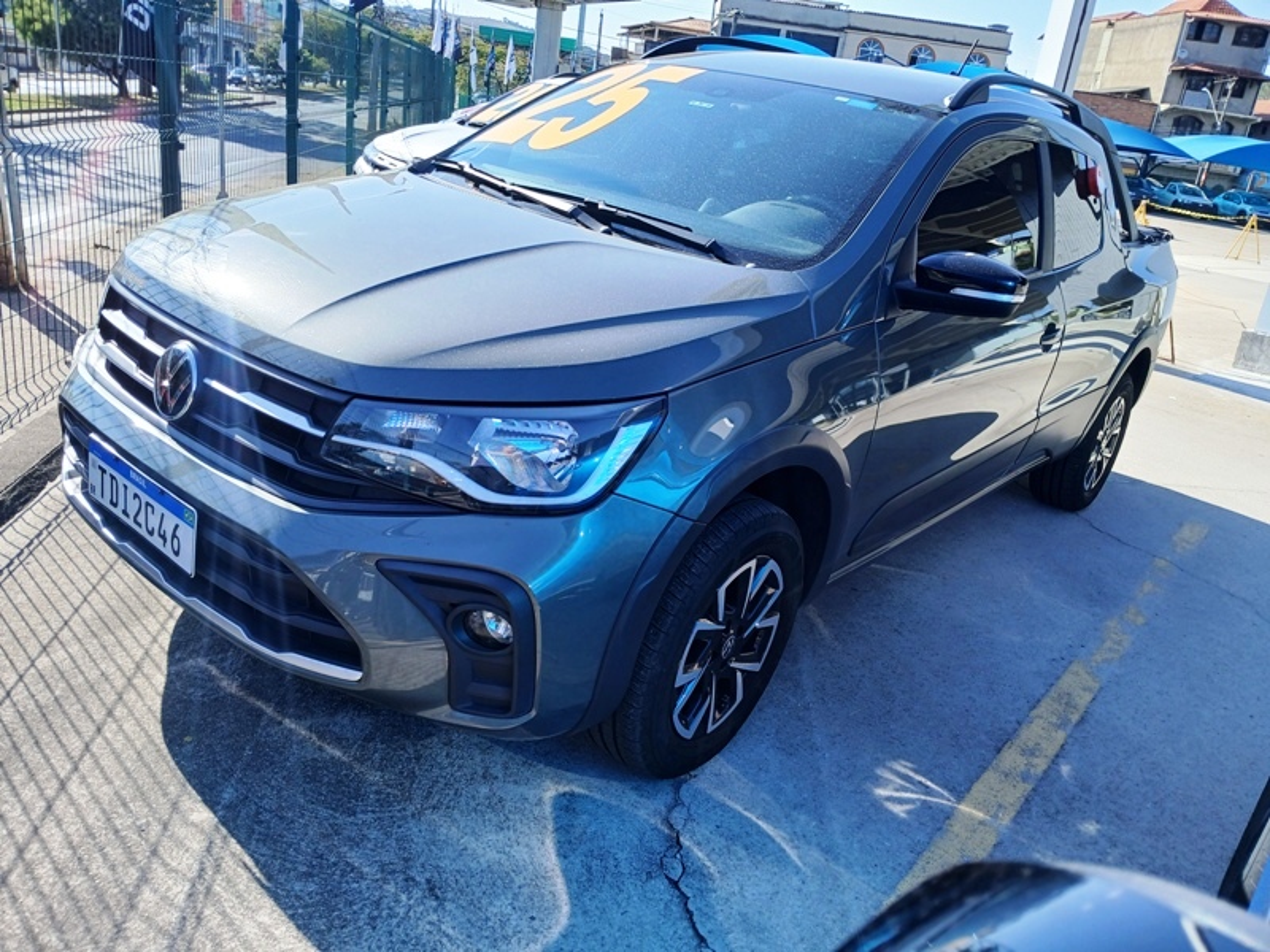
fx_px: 954
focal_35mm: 26
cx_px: 635
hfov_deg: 67.3
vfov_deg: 53.1
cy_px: 476
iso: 20
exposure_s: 1/179
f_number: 1.8
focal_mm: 3.98
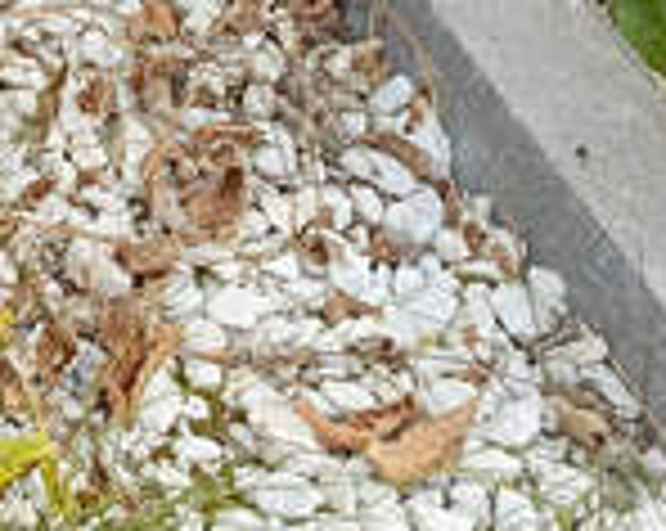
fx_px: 2598
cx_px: -648
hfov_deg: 12.8
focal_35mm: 132
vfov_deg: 11.3
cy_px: -198
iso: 110
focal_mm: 4.76
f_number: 1.69
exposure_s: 1/158
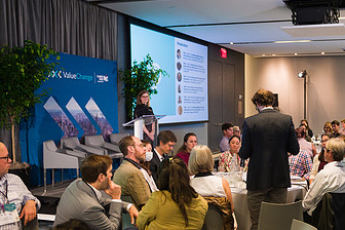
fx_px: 450
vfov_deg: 28.5
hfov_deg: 40.2
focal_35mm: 47
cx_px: 276
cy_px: 144
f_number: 3.2
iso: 1600
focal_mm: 27
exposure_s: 1/200
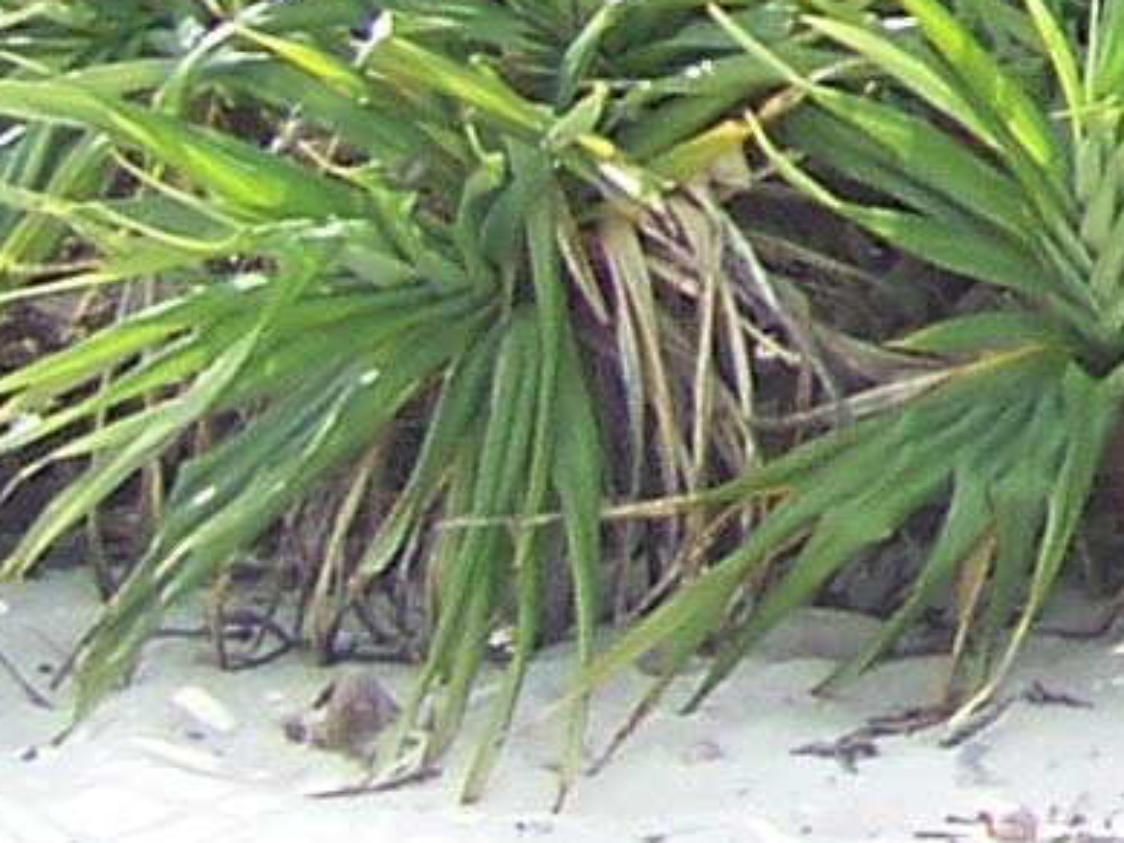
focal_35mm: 284
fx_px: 9224
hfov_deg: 6.2
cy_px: -1010
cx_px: 3771
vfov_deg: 5.1
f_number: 2.8
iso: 64
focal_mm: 5.85
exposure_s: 1/400
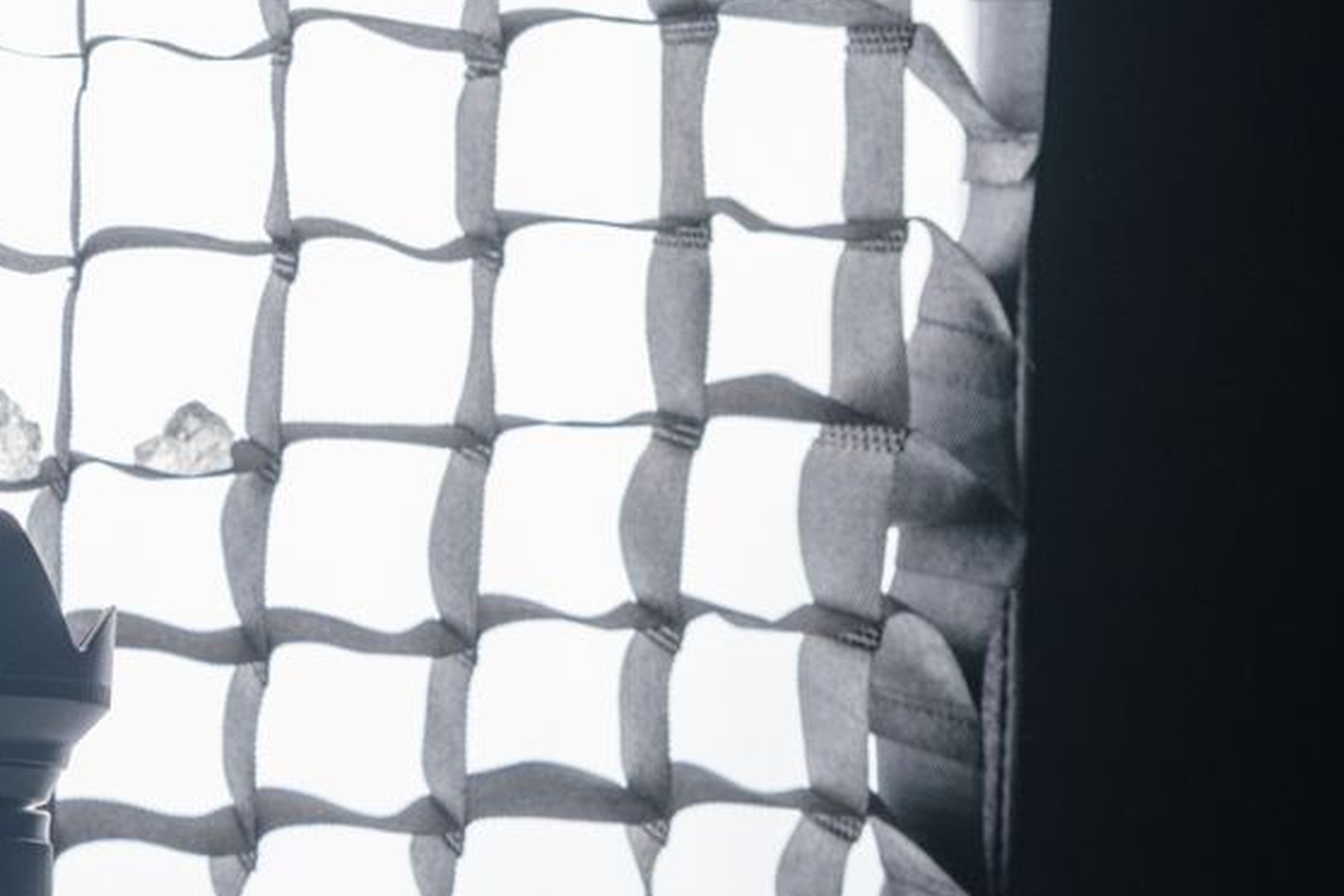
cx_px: -132
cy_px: 668
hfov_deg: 16.9
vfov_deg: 11.7
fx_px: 4368
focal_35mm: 117
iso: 160
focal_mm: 34.2
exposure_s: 1/30
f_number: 5.6
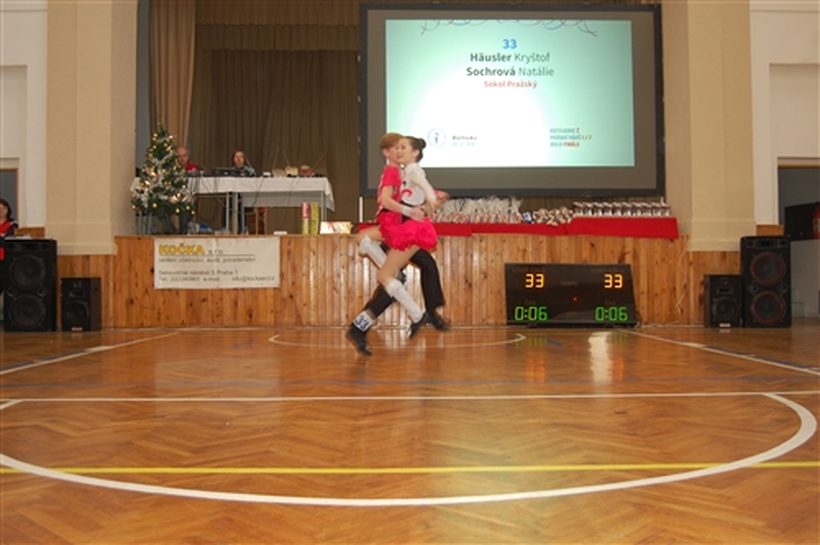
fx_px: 785
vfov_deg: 38.3
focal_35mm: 34
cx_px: 410
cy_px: 272
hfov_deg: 55.2
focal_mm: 23
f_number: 3.8
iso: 400
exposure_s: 1/60
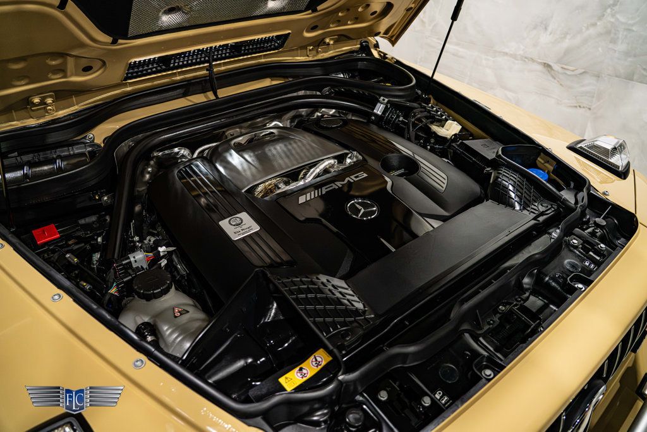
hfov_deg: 71.0
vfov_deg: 50.8
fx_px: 454
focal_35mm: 25
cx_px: 324
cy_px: 205
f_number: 4
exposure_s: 1/100
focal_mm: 24
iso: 1600
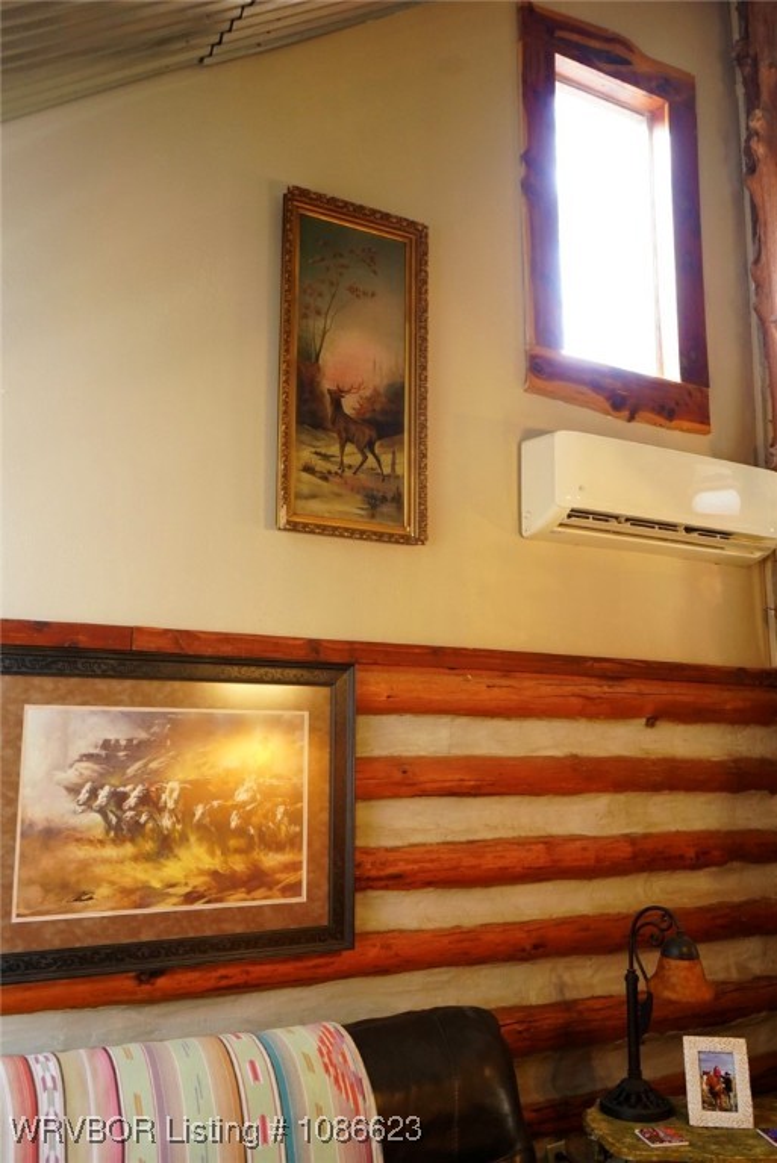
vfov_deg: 60.3
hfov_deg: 42.4
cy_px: 582
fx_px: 1002
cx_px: 388
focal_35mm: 31
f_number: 4
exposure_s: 1/60
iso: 2000
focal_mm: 31
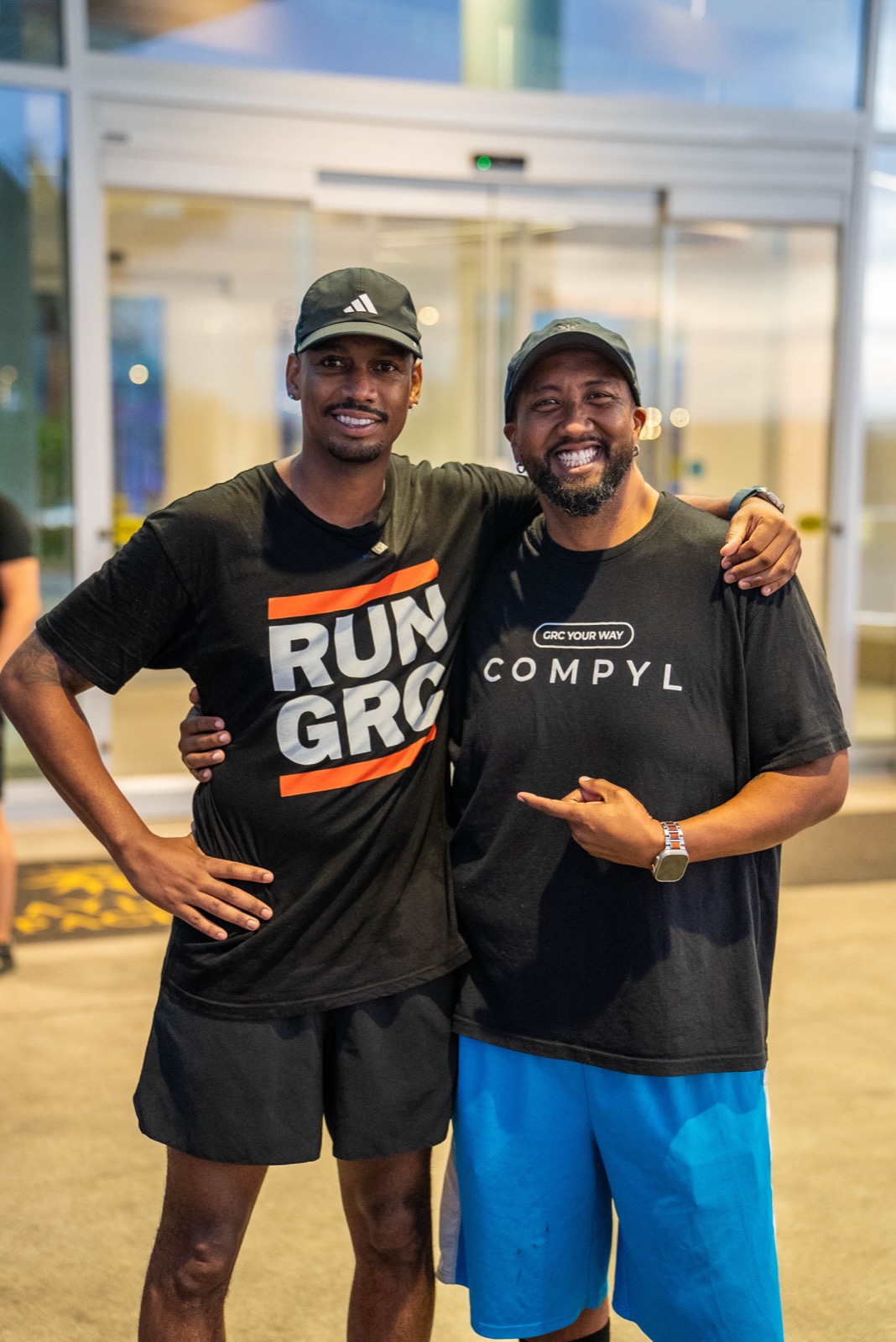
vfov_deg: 30.9
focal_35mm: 65
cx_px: 448
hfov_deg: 20.9
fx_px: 2424
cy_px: 671
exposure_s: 1/80
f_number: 2.5
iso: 5000
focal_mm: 65
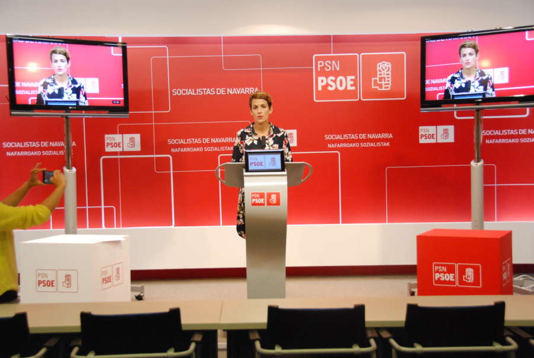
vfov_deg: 25.2
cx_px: 267
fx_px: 803
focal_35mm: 54
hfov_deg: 36.8
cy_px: 179
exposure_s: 1/125
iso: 1600
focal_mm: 36
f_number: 5.6
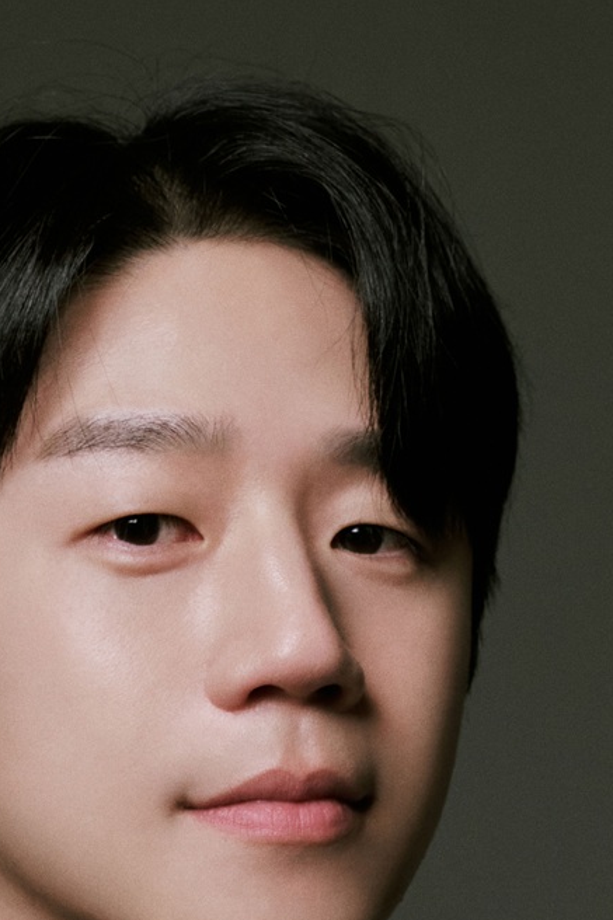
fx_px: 3680
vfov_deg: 14.1
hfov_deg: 9.5
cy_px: 878
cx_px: 66
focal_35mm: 144
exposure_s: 1/125
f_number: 8
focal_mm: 46
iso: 1600
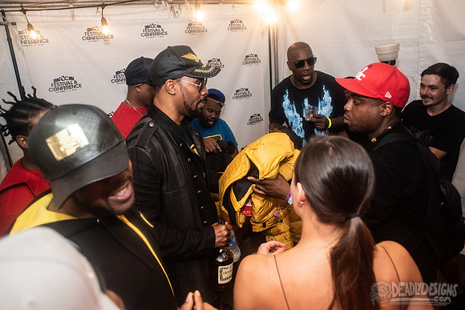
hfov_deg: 75.9
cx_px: 229
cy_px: 131
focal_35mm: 23
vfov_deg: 54.8
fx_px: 298
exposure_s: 1/200
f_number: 3.5
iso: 2000
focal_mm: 20
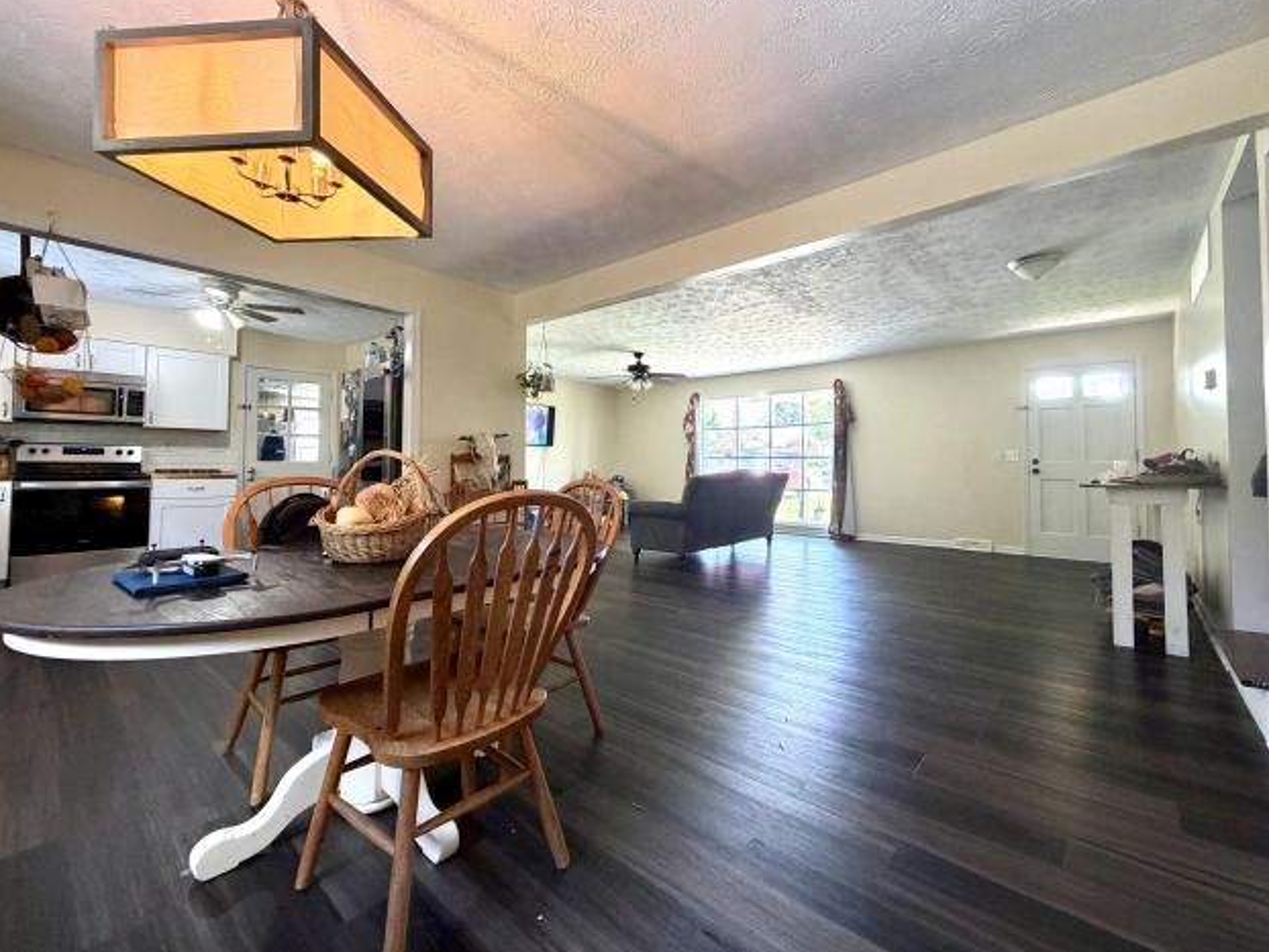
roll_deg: +0.2
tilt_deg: +1.9
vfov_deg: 81.7
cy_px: 448
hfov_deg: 98.0
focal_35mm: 15
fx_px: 550
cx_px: 676
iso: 250
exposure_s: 1/120
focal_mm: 2.22
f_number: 2.2
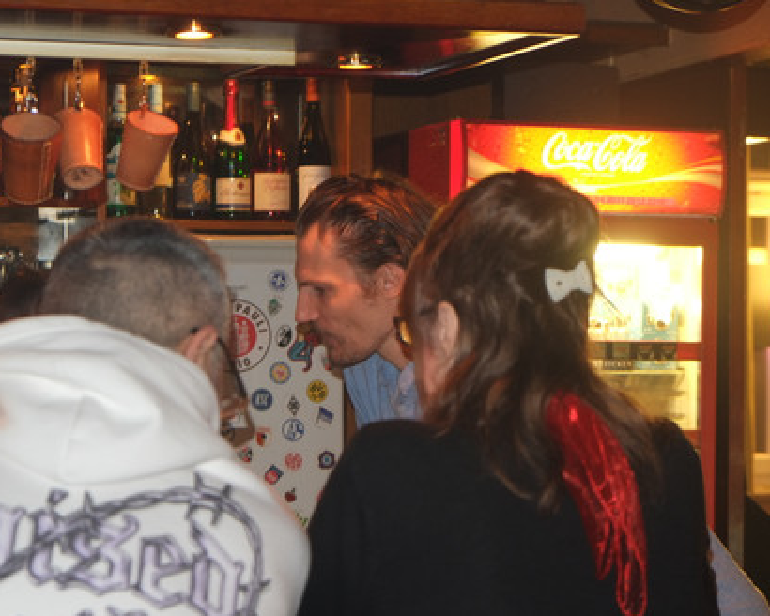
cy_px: 307
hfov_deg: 20.2
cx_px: 344
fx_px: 2165
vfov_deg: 16.2
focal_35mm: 95
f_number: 4
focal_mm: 55
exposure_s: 1/15
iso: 800
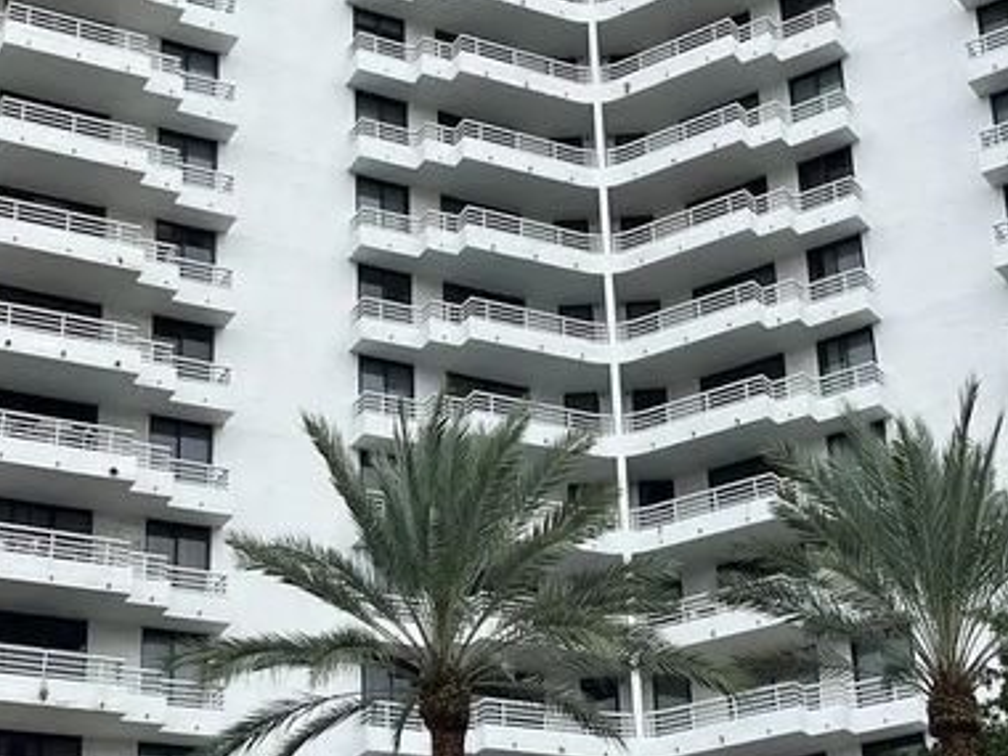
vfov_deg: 21.0
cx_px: 523
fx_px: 2038
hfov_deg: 27.8
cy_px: 480
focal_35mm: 70
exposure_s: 1/2137
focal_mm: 5.1
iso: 50
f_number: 1.6
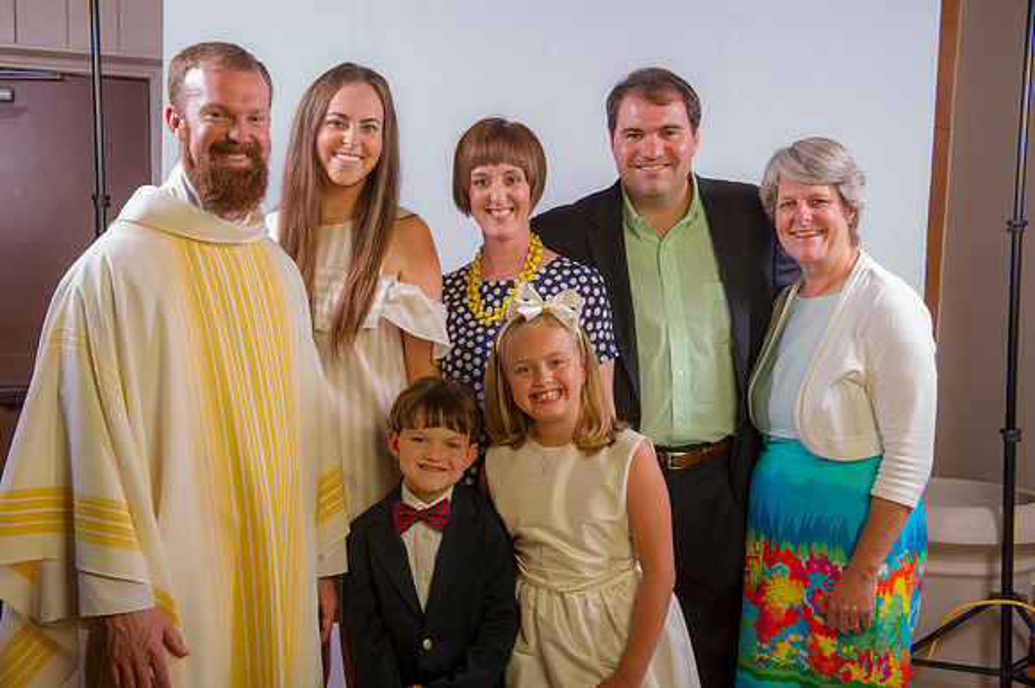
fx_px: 1379
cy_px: 344
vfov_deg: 28.0
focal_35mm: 48
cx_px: 518
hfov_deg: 41.1
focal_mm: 48
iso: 100
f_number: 8
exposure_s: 1/200
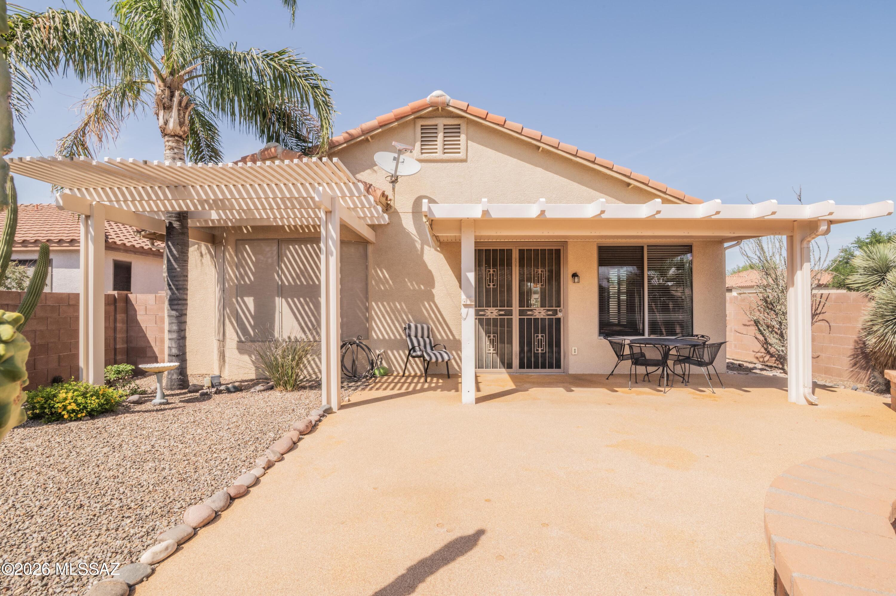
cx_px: 448
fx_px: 398
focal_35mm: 16
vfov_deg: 73.7
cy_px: 298
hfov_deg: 96.8
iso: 320
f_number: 22
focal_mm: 16
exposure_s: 1/60
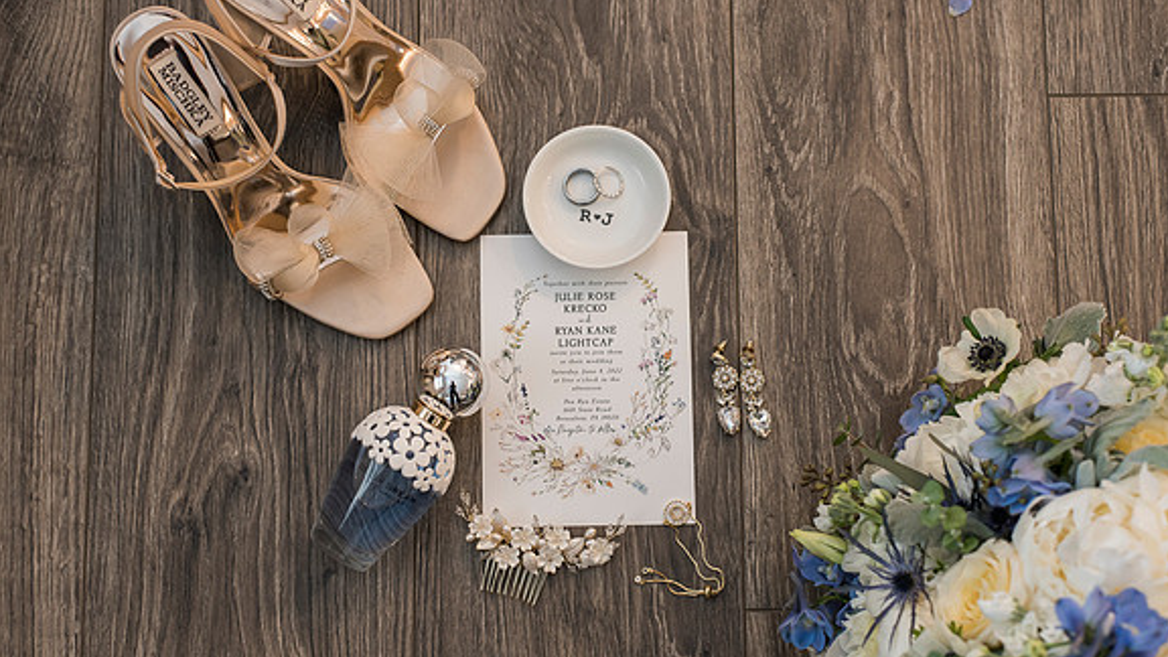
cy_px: 300
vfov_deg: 21.4
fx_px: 1734
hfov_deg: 37.2
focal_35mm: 56
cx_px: 613
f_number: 4
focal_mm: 50
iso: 1000
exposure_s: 1/60
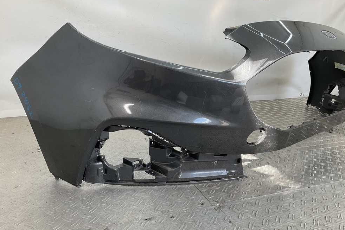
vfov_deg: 42.3
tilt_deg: -16.0
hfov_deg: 60.3
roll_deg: -2.8
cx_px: 177
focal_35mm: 31
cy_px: 120
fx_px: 297
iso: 16
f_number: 1.8
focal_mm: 3
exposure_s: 1/120
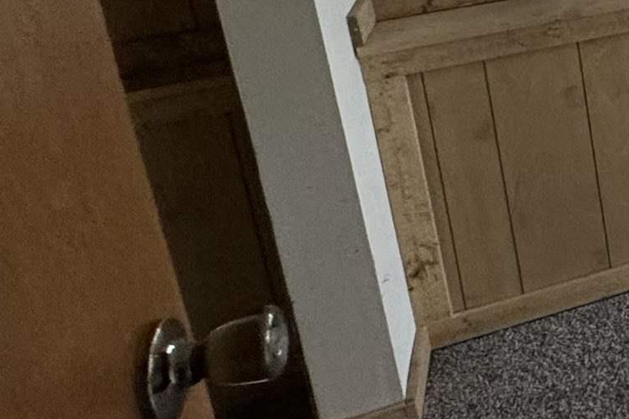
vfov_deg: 20.7
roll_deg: +0.0
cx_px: 1185
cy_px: -145
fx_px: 1031
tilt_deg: -13.0
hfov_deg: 20.6
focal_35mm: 59
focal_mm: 2.22
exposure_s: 1/99
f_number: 2.2
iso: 160
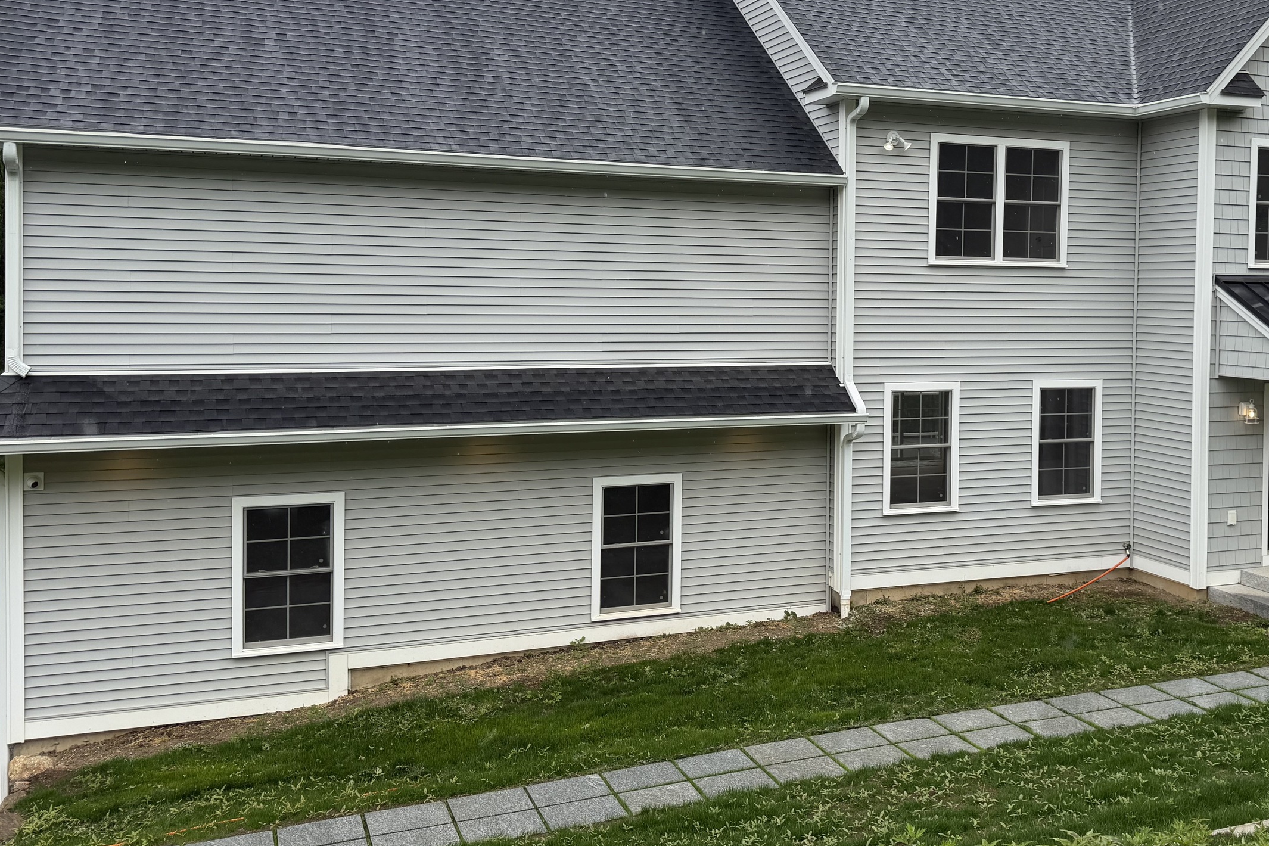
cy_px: 319
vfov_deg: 36.7
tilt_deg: -1.4
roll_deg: -0.1
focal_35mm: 36
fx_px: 1269
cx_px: 767
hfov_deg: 52.7
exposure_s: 1/1727
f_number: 1.78
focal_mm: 6.76
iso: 80
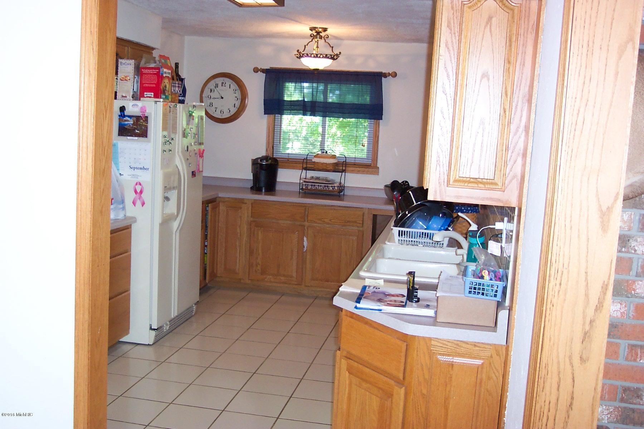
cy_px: 214
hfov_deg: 50.7
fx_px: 680
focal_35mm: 38
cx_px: 322
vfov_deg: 35.1
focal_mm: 8
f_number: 2.8
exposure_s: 1/30
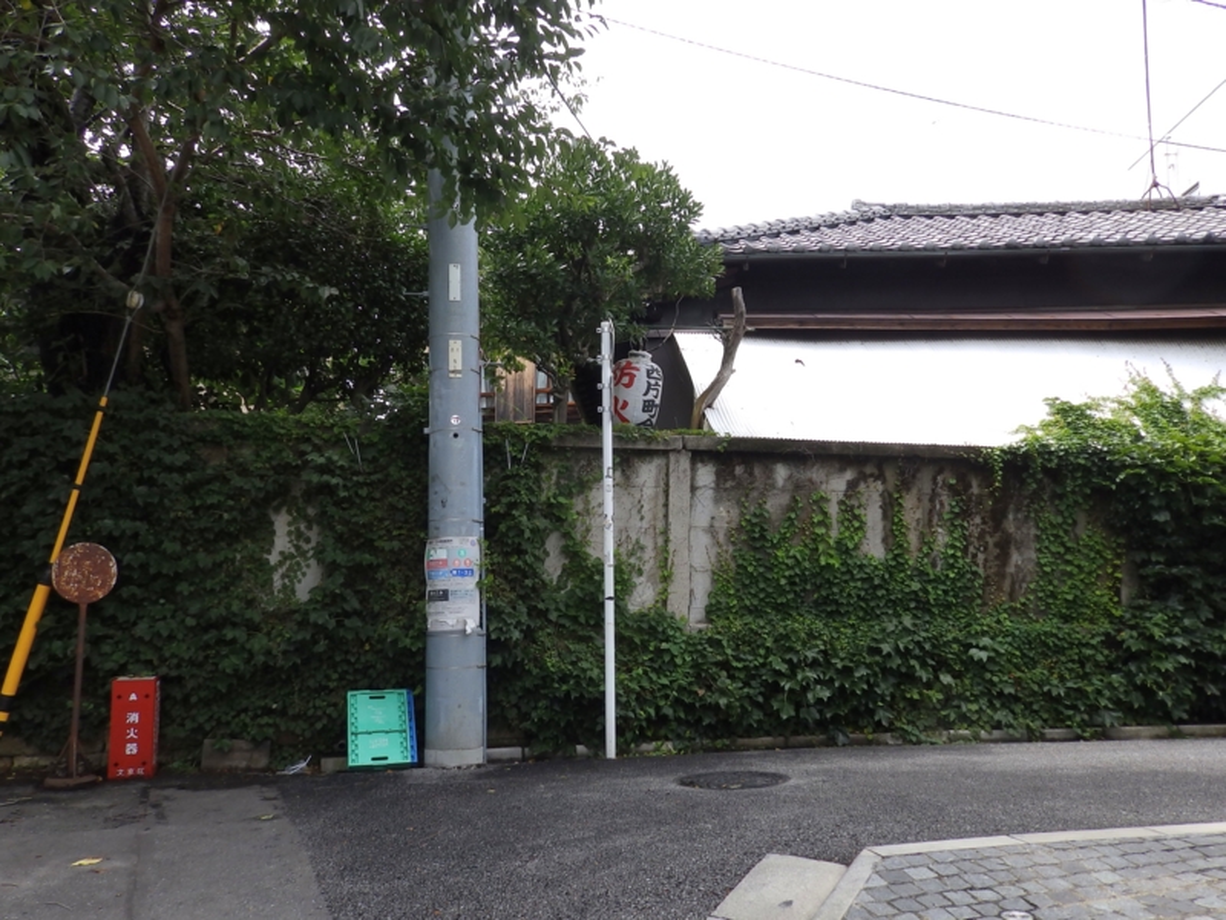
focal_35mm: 25
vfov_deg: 54.9
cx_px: 613
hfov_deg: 69.4
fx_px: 885
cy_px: 460
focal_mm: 4.6
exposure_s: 1/200
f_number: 4.5
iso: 80
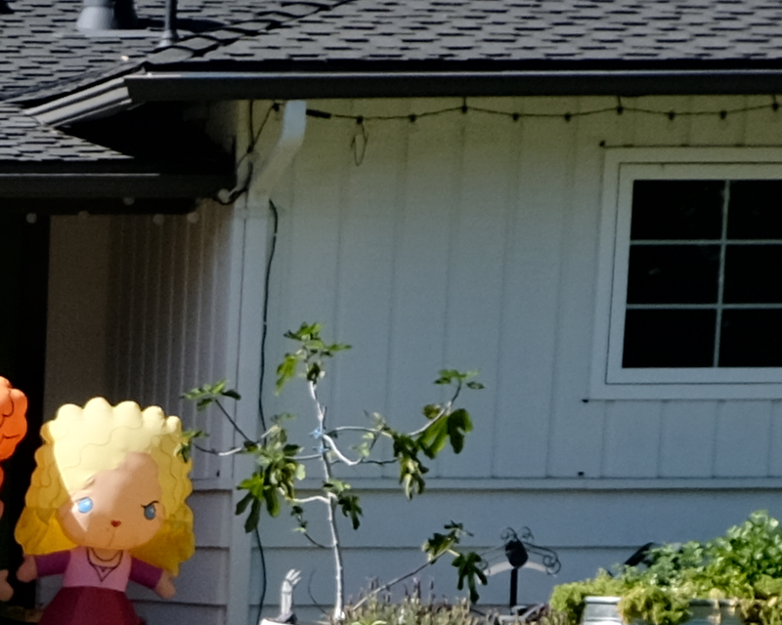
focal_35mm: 205
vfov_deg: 7.0
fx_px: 4745
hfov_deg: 8.8
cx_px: -896
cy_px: 1675
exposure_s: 1/950
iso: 320
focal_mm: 18.6
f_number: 5.6
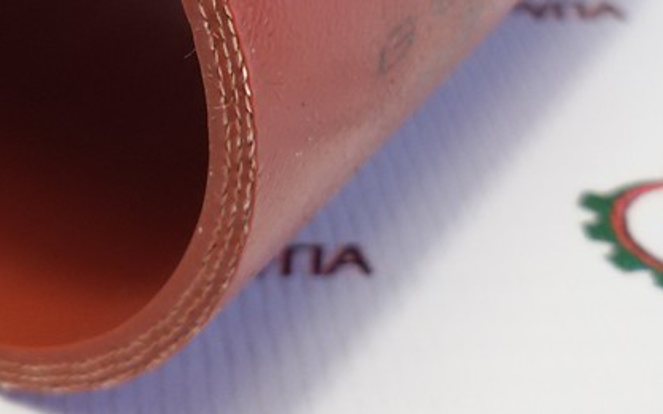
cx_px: 151
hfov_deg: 25.8
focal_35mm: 79
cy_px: 11
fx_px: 1427
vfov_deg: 16.2
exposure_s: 1/33
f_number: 2.4
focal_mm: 2.93
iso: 40
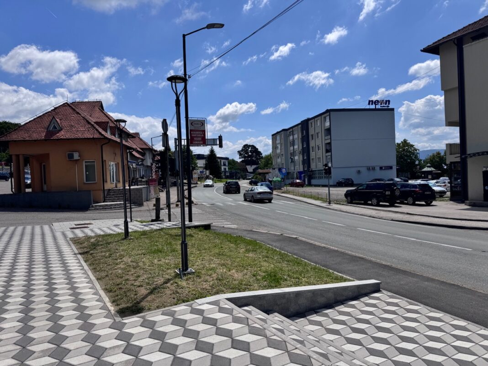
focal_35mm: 24
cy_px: 183
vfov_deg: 56.8
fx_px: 338
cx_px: 244
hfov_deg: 71.6
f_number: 1.78
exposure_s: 1/9009
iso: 80
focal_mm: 6.76
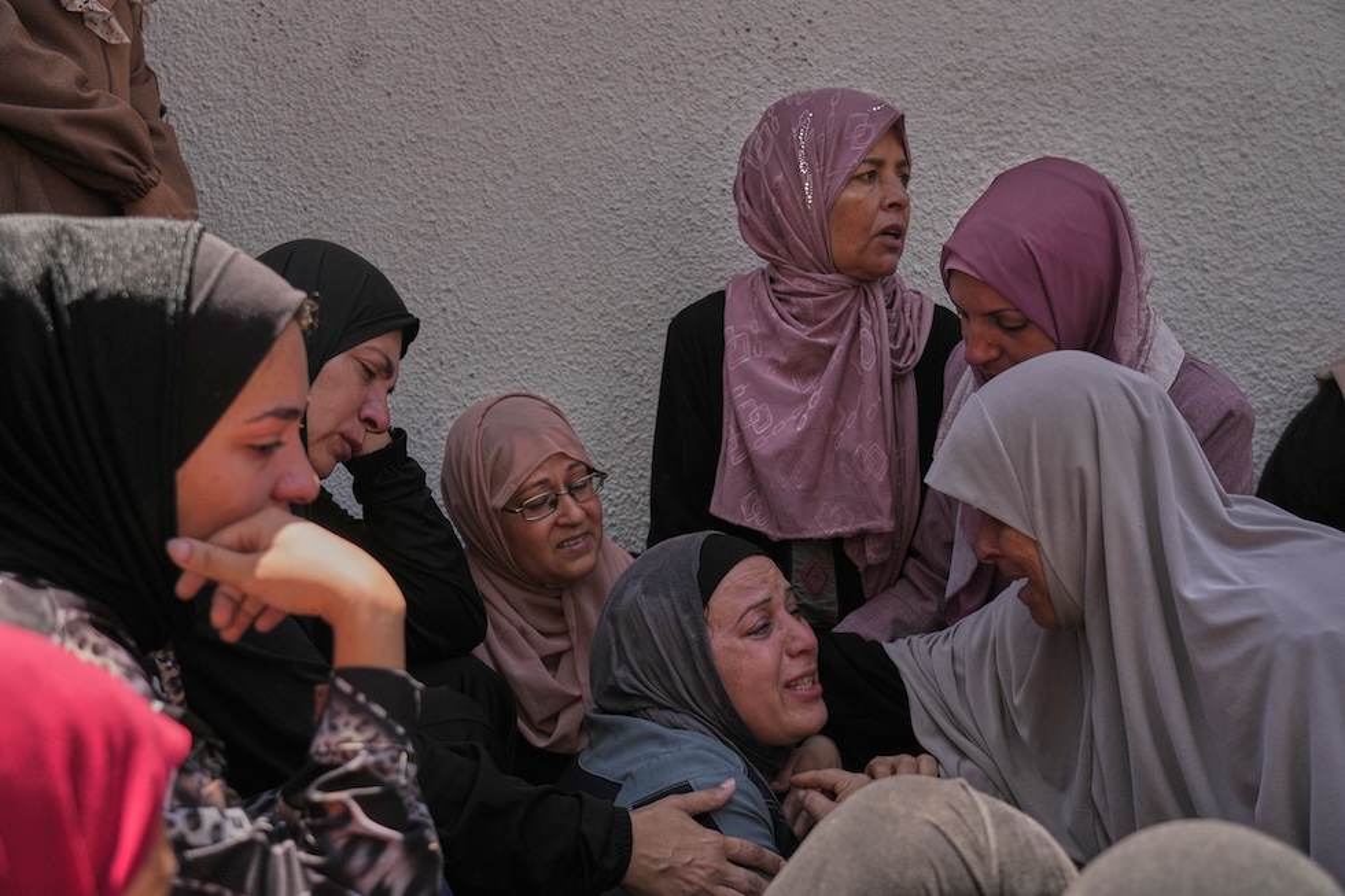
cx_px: 672
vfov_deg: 35.0
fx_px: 1419
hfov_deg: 50.7
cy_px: 448
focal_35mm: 38
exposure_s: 1/2500
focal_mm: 38
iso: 400
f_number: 4
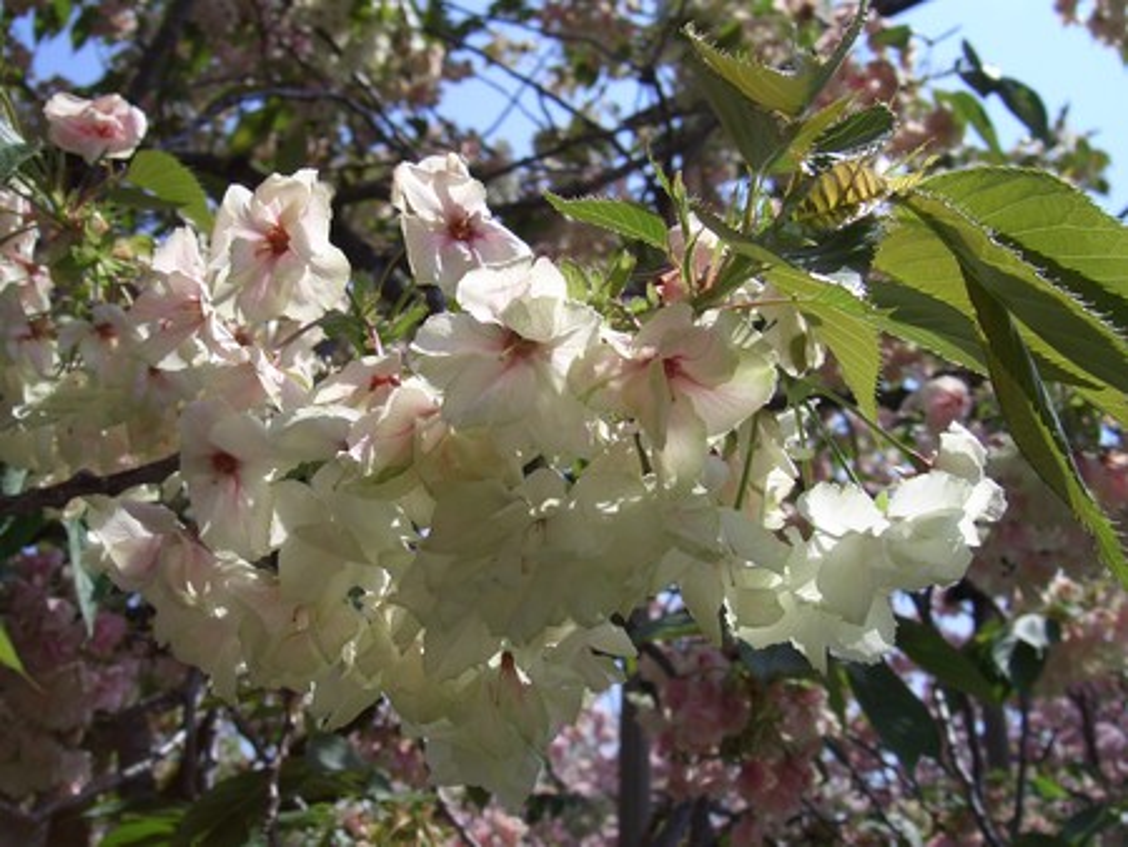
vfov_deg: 36.9
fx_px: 1272
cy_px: 424
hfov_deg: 47.8
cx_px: 564
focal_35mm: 39
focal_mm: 8
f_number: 4.8
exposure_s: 1/500
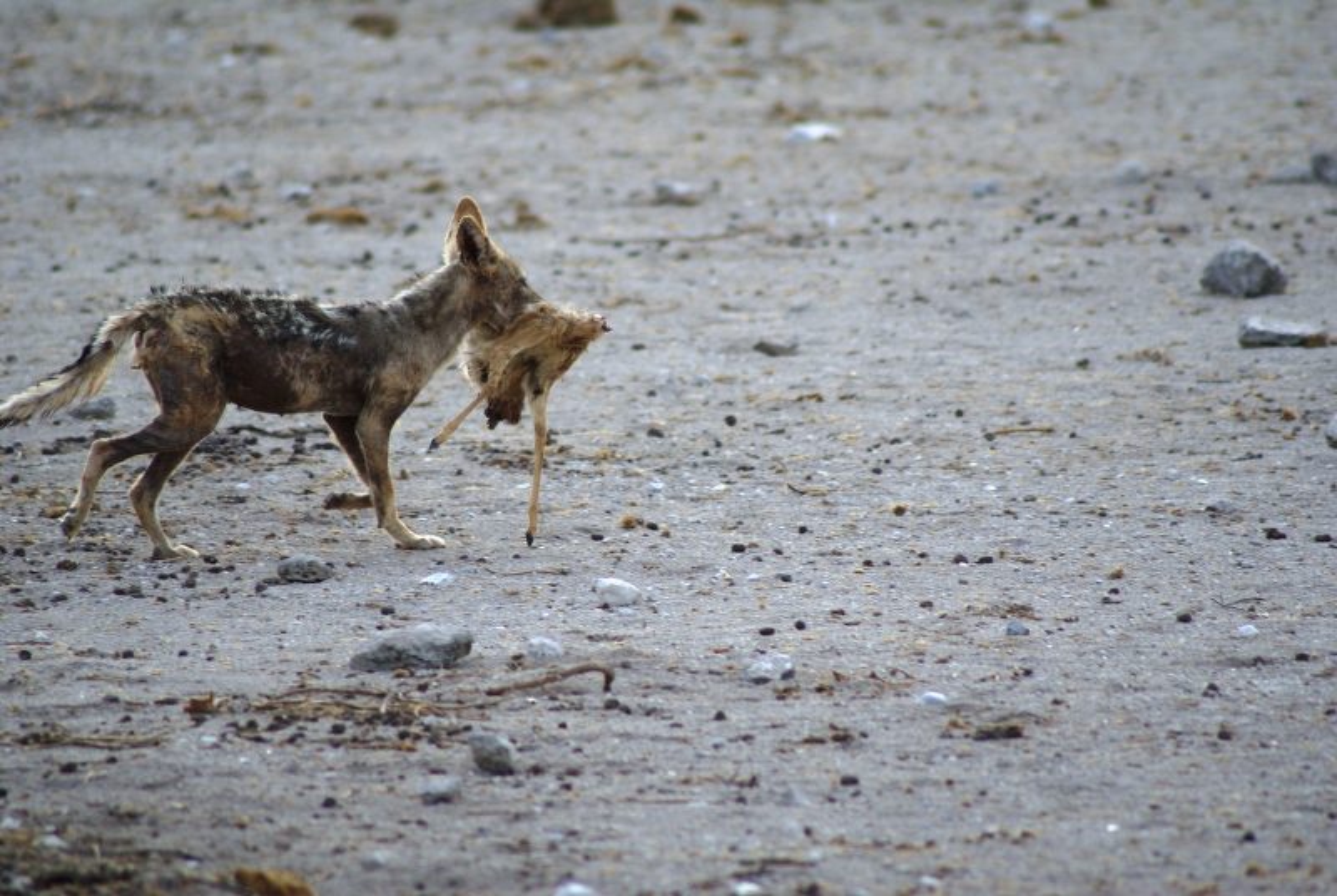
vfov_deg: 3.1
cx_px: 668
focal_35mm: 450
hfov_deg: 4.6
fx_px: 16737
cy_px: 448
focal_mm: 300
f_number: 5.6
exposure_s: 1/500
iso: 200
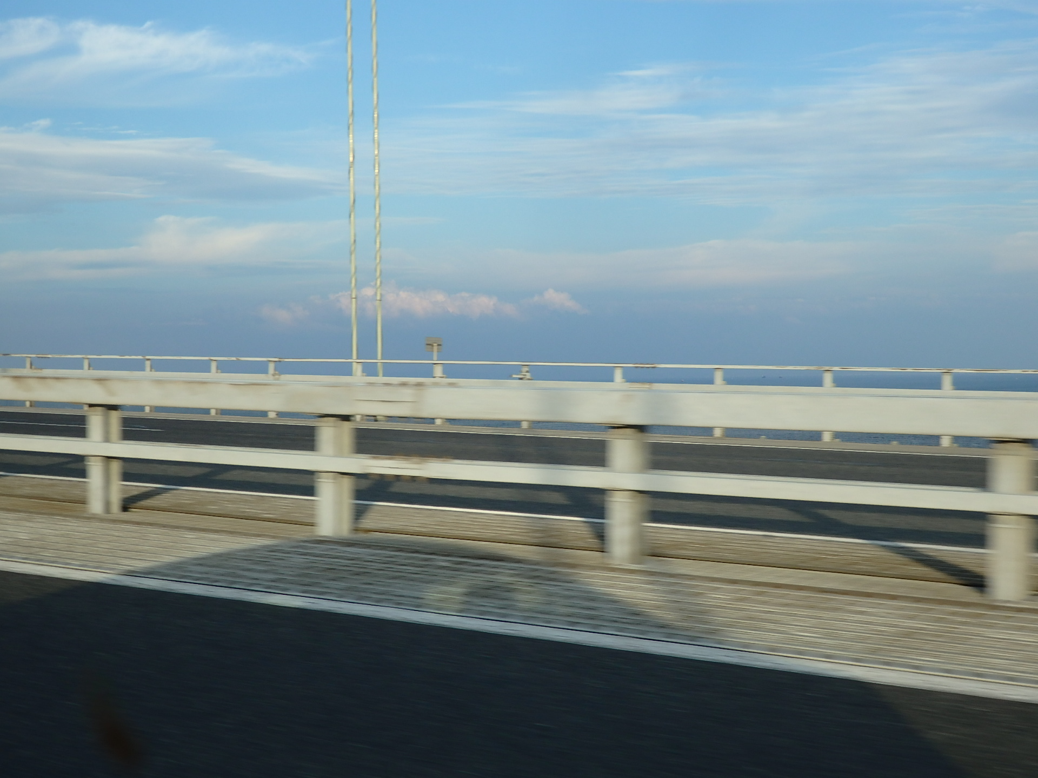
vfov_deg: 29.7
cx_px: 519
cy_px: 389
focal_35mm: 49
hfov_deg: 38.9
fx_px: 1469
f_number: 4
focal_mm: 8.9
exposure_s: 1/320
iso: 125
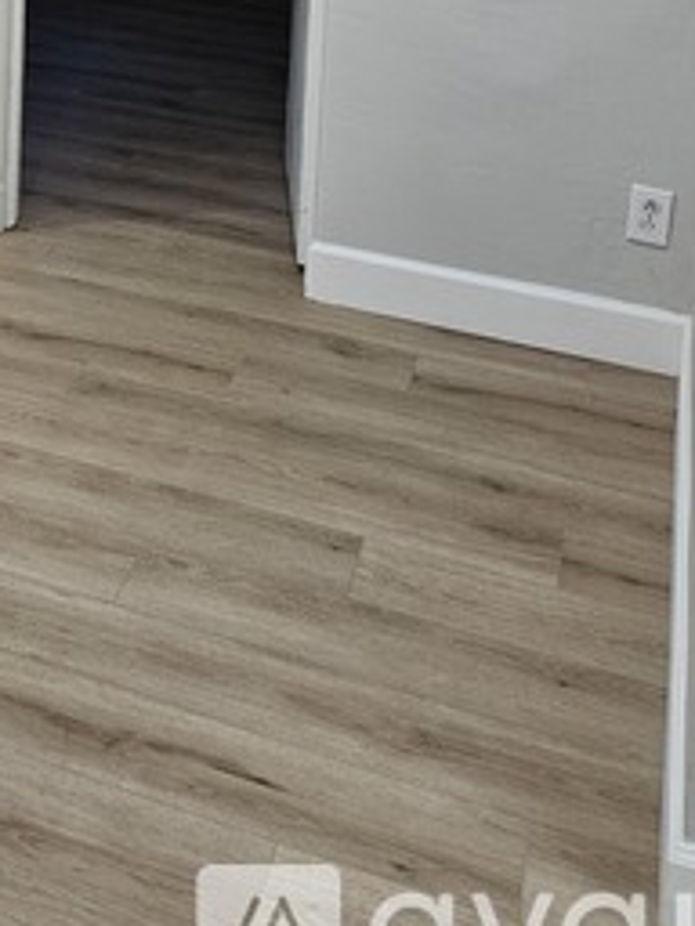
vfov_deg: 28.0
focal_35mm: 60
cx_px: -123
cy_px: -197
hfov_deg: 22.6
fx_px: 1606
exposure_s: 1/120
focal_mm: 5.4
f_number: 1.8
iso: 250
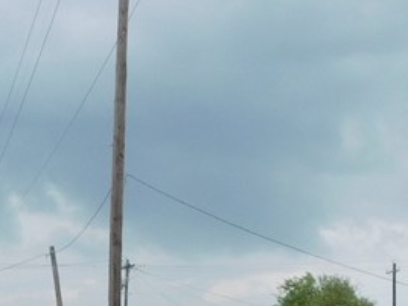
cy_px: 399
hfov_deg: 22.0
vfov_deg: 15.9
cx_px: 91
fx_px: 1037
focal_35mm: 88
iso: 125
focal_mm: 4
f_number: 3
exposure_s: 1/1000
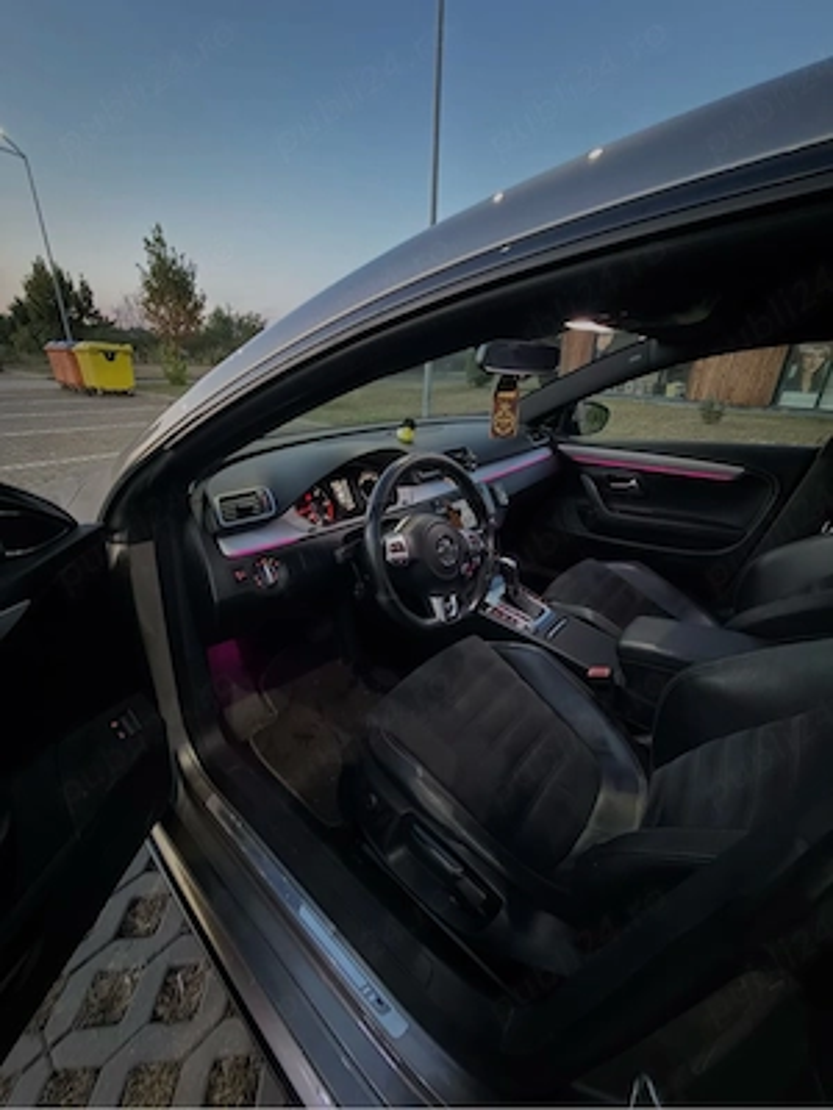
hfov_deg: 85.7
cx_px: 416
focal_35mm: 14
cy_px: 555
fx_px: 449
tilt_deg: -24.3
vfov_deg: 102.1
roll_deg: -0.5
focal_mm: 2.22
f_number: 2.2
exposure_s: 1/20
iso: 1600
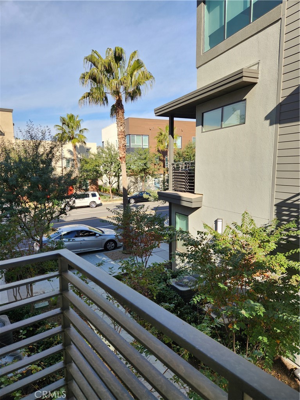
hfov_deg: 58.9
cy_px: 200
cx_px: 150
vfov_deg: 73.9
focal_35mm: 23
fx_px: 266
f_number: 1.8
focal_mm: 5.4
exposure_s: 1/1055
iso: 20
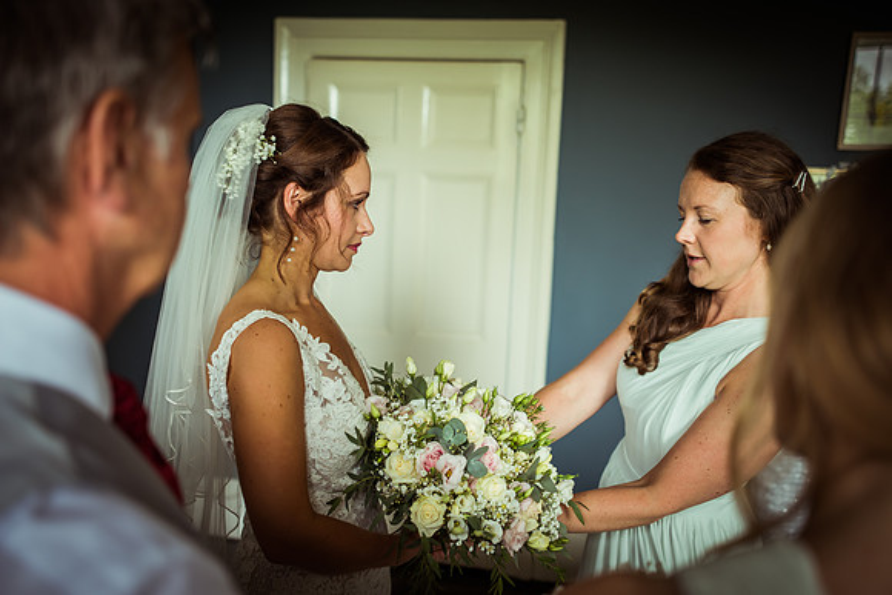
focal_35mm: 35
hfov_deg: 54.4
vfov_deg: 37.9
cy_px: 298
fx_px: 867
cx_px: 446
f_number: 2.5
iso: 250
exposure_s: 1/125
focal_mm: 35
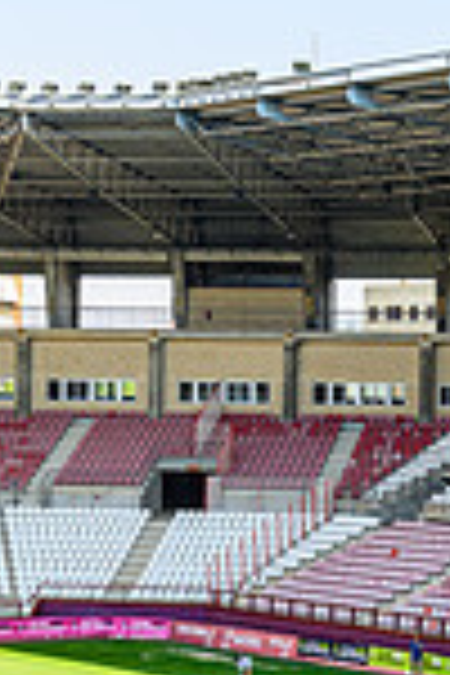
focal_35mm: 135
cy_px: 536
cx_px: 454
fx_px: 2531
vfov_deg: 15.1
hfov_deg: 10.1
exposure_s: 1/320
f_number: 5.6
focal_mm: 45
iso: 400
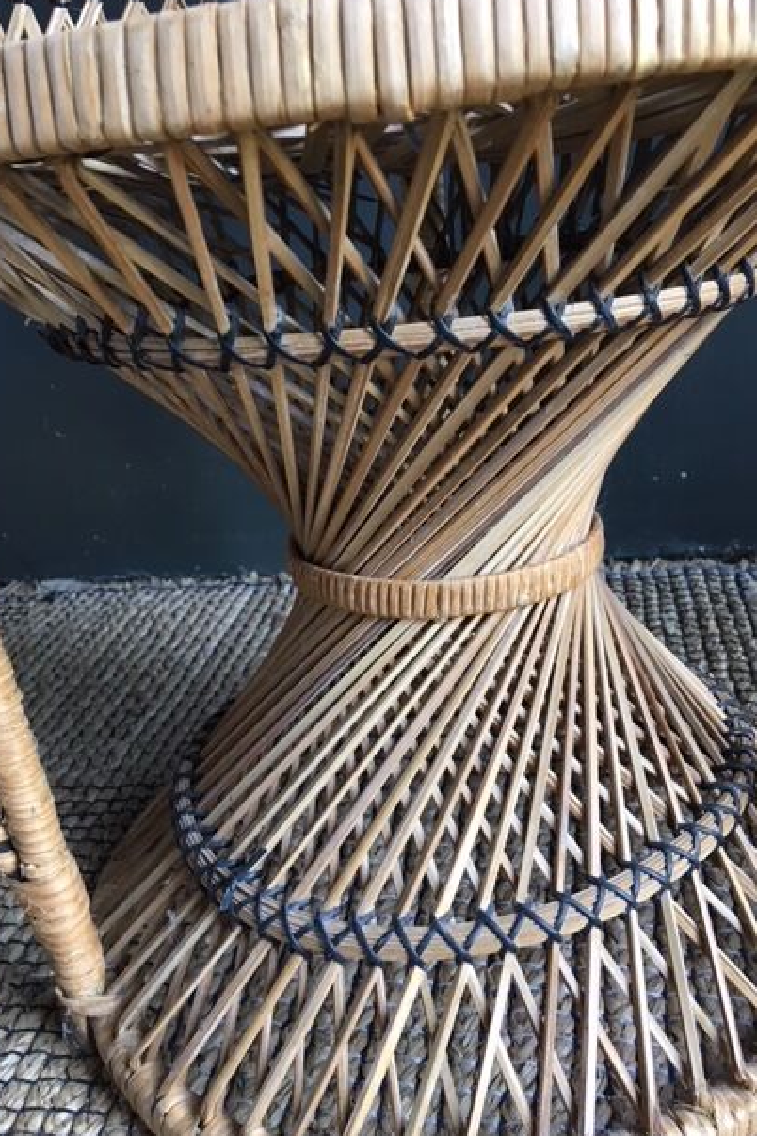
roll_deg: +7.3
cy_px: 575
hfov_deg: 41.0
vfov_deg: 58.7
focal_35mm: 32
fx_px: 1009
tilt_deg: -22.1
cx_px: 427
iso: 64
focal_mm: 4.15
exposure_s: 1/33
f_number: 2.2
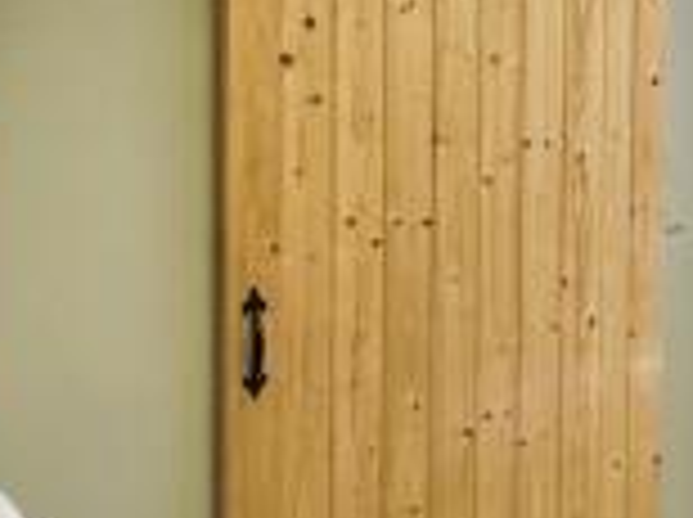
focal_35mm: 53
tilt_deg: -5.9
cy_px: 241
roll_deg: +0.1
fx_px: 1059
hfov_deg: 33.2
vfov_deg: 27.4
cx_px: 691
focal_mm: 2.22
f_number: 2.2
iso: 320
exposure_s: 1/99
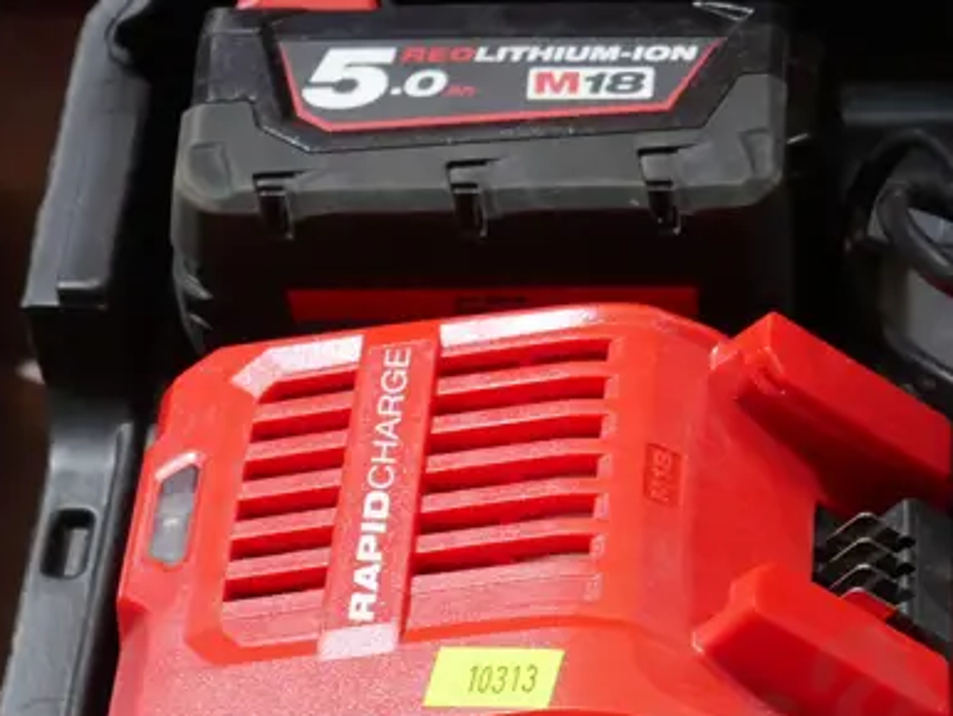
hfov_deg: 14.6
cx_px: 985
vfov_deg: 11.1
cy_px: 593
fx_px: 3663
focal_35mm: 133
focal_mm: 25
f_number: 5.3
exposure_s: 1/60
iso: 800
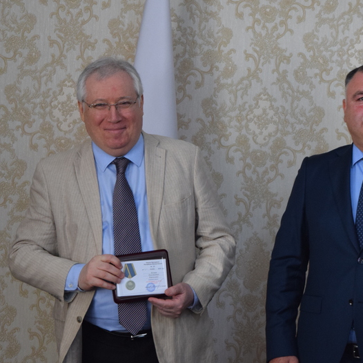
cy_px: 183
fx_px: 1151
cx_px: 255
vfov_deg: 17.9
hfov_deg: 17.9
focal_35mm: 97
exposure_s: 1/60
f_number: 5.6
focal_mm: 50
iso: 1100
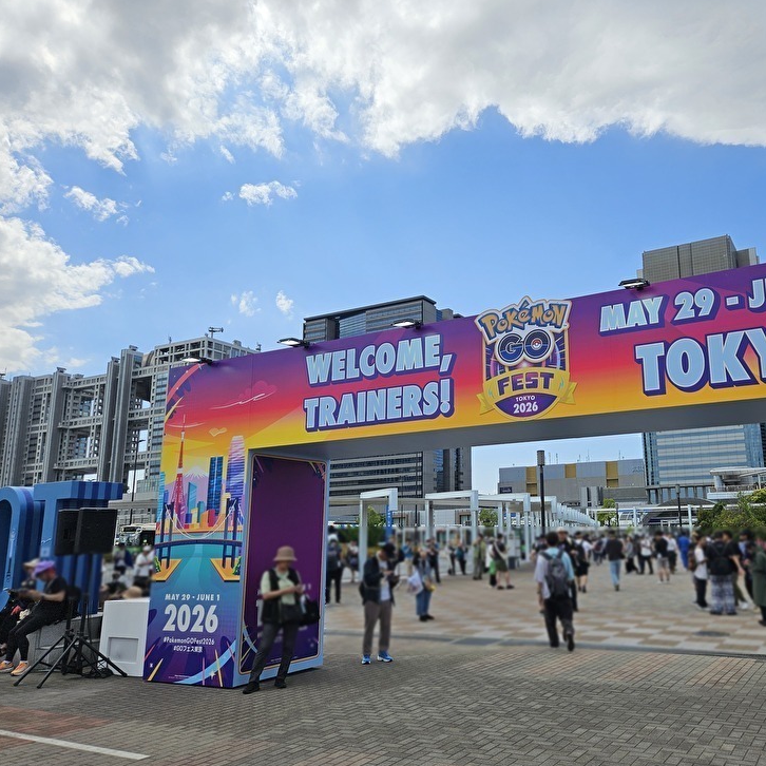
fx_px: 701
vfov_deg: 57.3
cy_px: 392
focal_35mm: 28
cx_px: 504
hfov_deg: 56.2
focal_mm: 5.4
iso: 25
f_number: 1.8
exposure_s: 1/3018
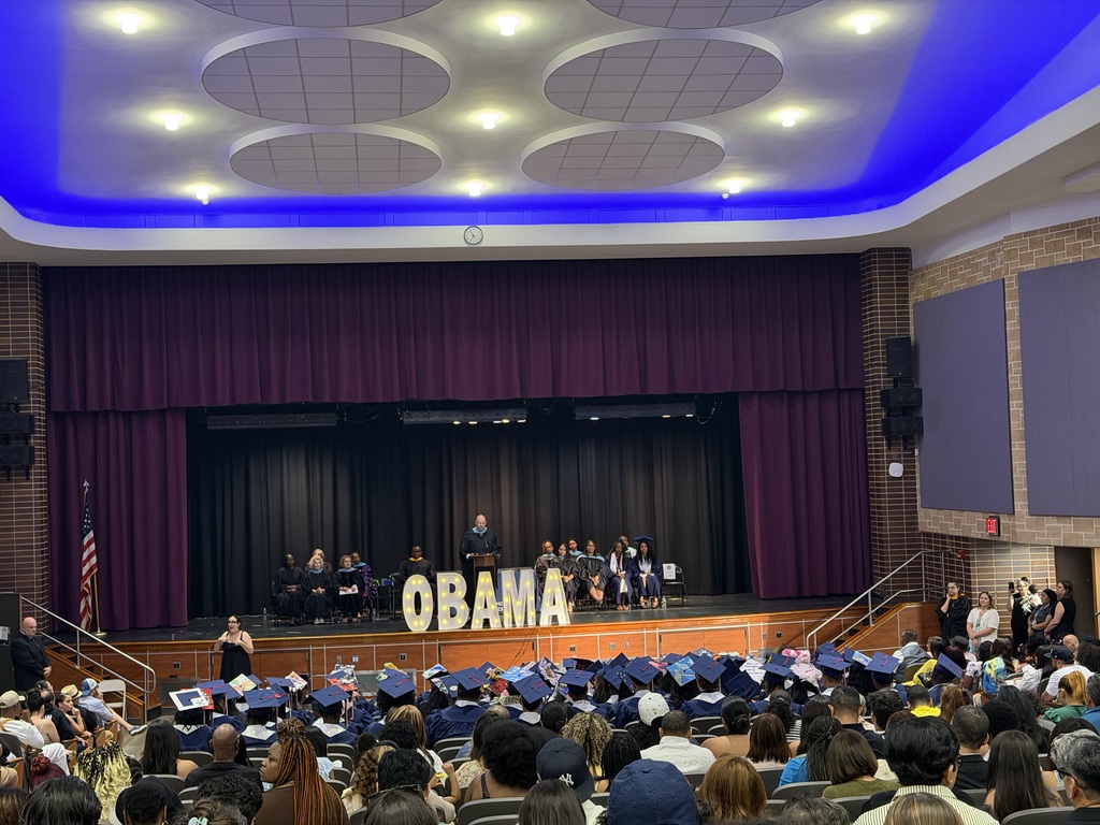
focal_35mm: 48
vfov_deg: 30.3
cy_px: 412
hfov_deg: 39.7
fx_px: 1525
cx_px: 550
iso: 400
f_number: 1.78
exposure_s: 1/40
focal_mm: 6.76
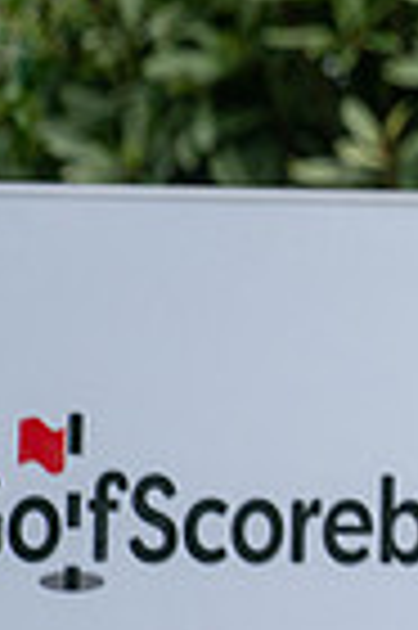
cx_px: 1267
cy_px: 20
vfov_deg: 1.7
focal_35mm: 1244
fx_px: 21718
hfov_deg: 1.1
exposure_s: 1/1250
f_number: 4
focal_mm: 300
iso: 500
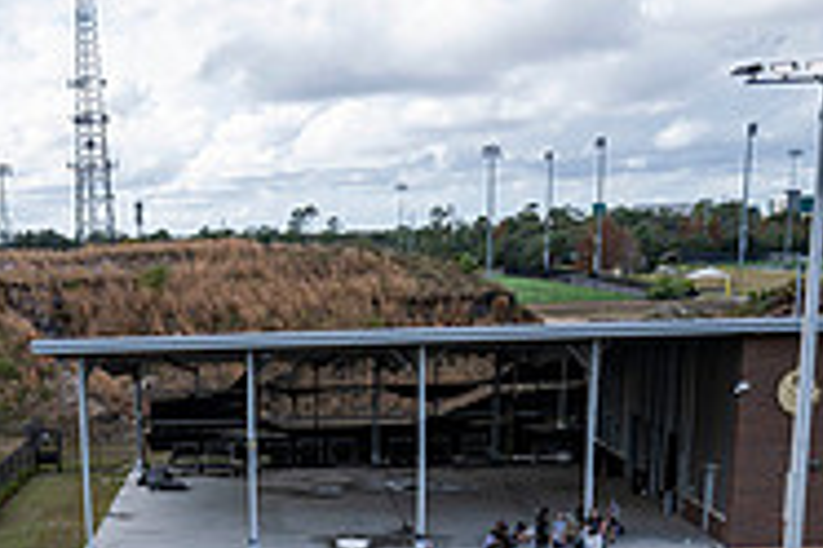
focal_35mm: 75
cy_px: 846
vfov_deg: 16.4
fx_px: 1714
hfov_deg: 26.5
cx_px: 168
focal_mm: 24
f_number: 2.8
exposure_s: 1/1250
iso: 125
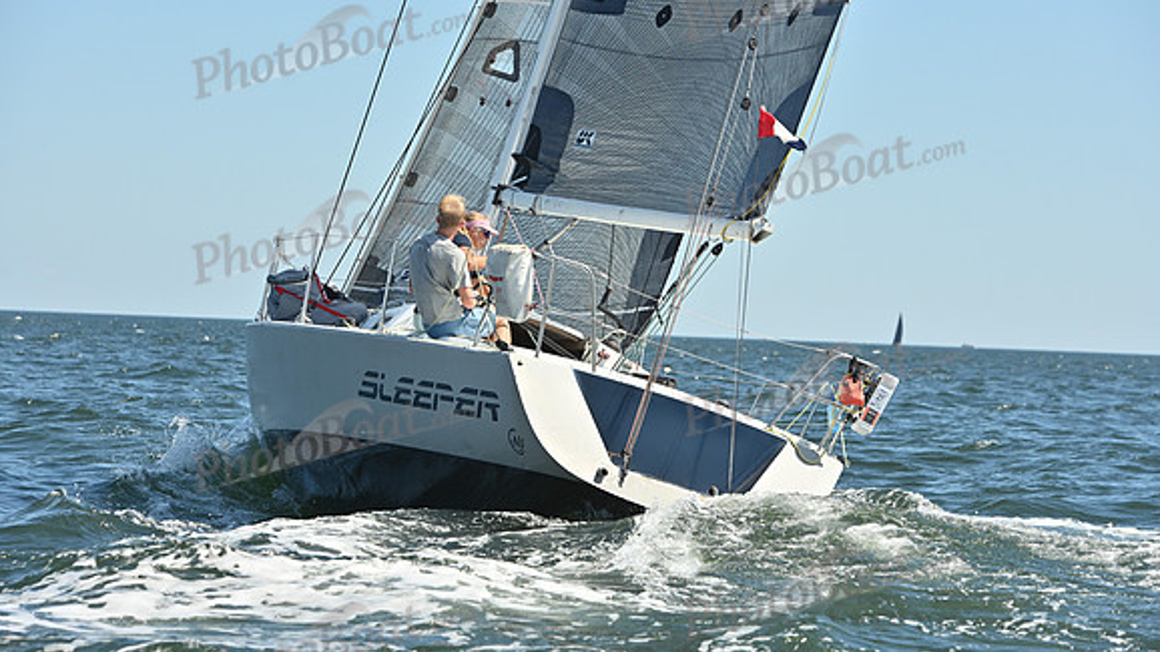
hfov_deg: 15.1
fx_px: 4367
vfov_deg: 8.5
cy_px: 308
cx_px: 580
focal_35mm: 142
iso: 250
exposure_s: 1/1250
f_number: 8
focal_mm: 135
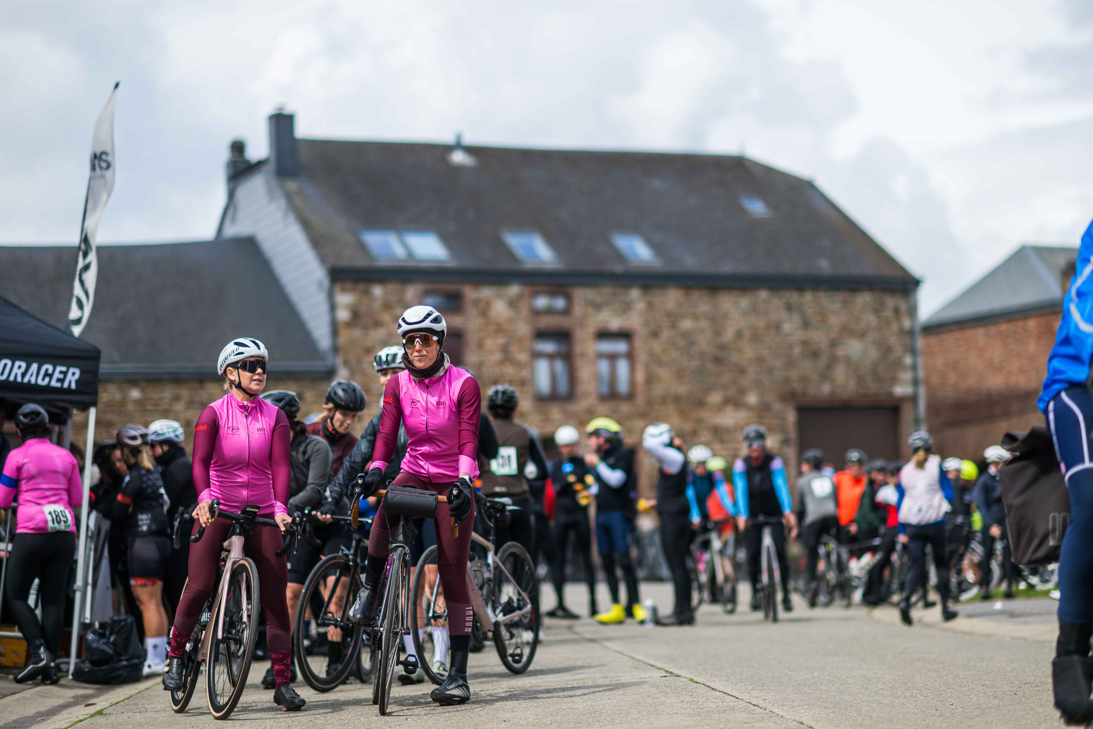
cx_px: 564
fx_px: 2663
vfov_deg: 15.6
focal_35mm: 88
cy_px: 353
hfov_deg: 23.2
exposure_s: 1/12800
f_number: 1.6
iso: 200
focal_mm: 85
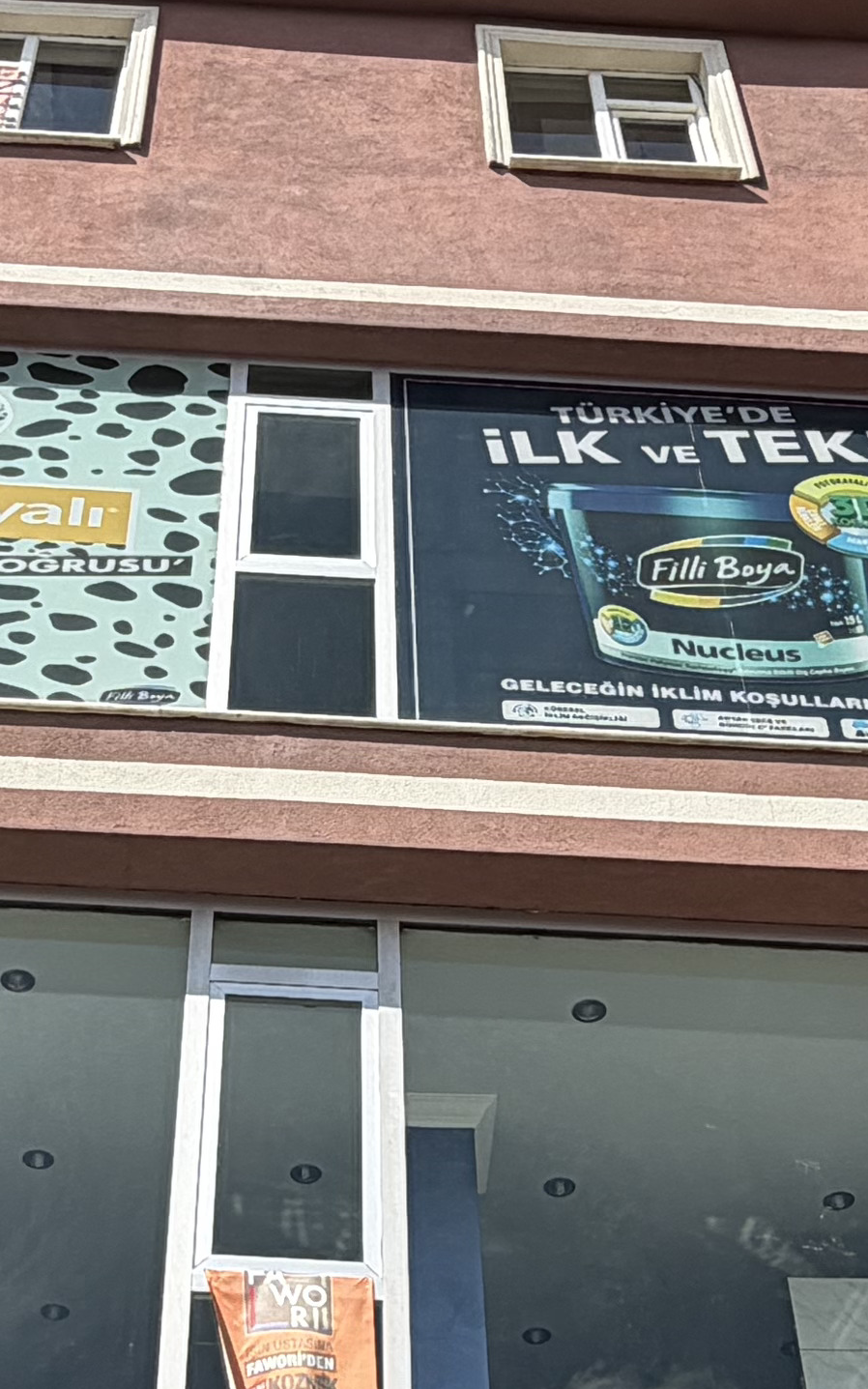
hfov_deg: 21.9
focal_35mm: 59
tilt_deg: +48.1
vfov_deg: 34.5
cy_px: 688
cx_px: 309
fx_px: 2233
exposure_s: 1/789
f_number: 2.2
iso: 20
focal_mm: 2.22
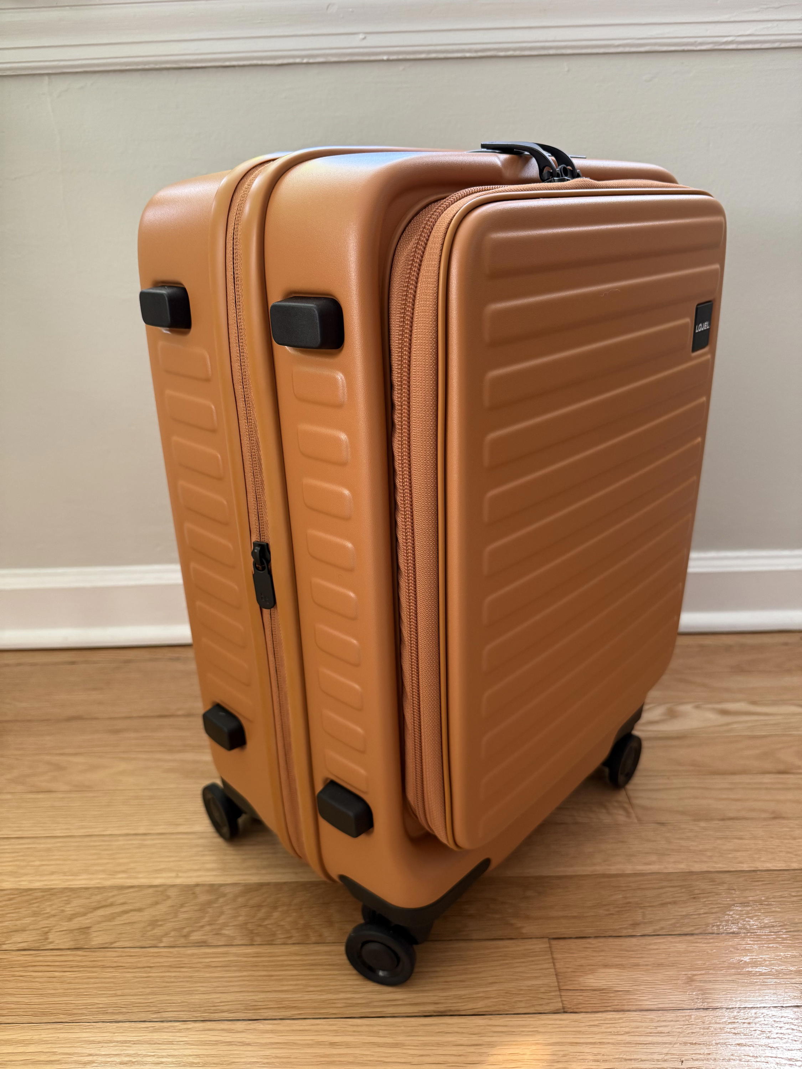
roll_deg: +1.6
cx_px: 401
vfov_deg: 71.6
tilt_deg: -22.2
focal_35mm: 24
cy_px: 534
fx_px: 741
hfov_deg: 56.8
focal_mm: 6.76
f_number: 1.78
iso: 200
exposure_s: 1/76
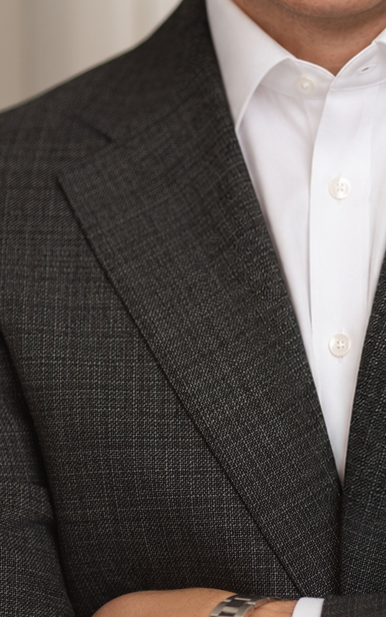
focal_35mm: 349
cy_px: 218
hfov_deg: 3.8
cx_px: 360
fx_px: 5875
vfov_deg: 6.0
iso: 80
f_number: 2
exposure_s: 1/320
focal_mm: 135
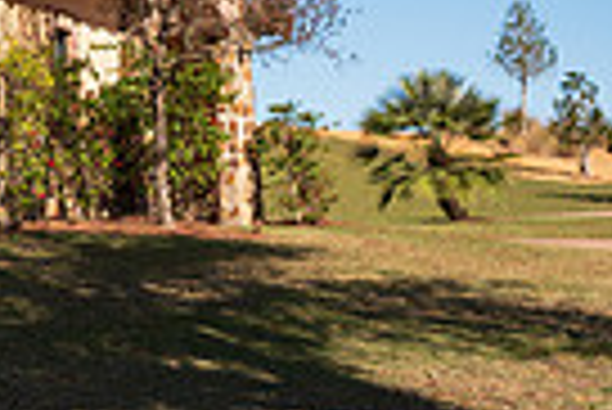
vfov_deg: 12.7
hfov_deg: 18.9
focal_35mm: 102
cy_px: -223
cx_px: -117
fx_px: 1736
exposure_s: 1/1600
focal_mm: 24
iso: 100
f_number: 2.8
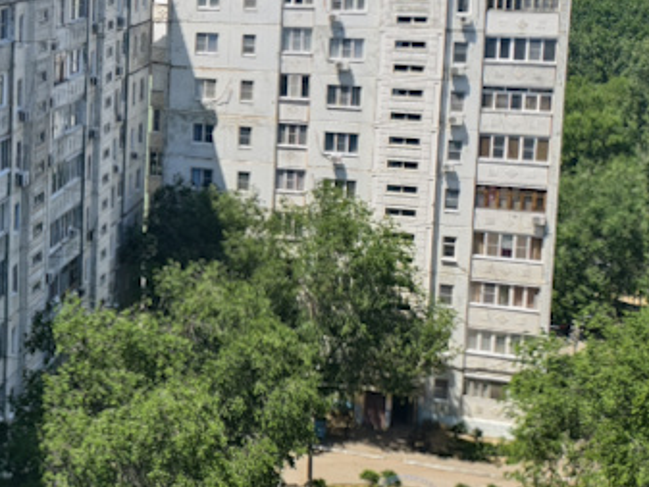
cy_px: 82
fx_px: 1407
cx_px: -318
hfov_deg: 21.8
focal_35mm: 75
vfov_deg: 19.4
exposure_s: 1/3279
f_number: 1.57
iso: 72
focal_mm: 6.54
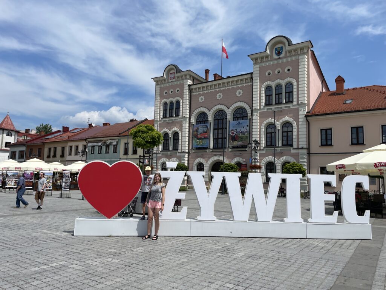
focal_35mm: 26
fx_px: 290
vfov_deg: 53.1
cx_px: 193
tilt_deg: +6.4
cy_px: 145
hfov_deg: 67.3
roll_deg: -1.7
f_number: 1.6
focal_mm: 4.2
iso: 32
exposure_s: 1/7299
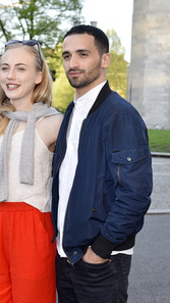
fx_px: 585
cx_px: 42
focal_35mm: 73
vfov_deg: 29.0
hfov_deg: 16.4
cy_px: 151
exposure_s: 1/125
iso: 200
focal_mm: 46
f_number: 5
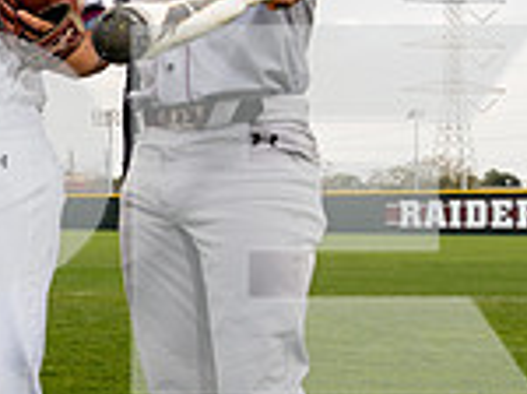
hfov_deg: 17.8
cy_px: 213
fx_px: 1414
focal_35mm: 93
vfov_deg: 15.8
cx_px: -358
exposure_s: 1/250
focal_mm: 25
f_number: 8
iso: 100
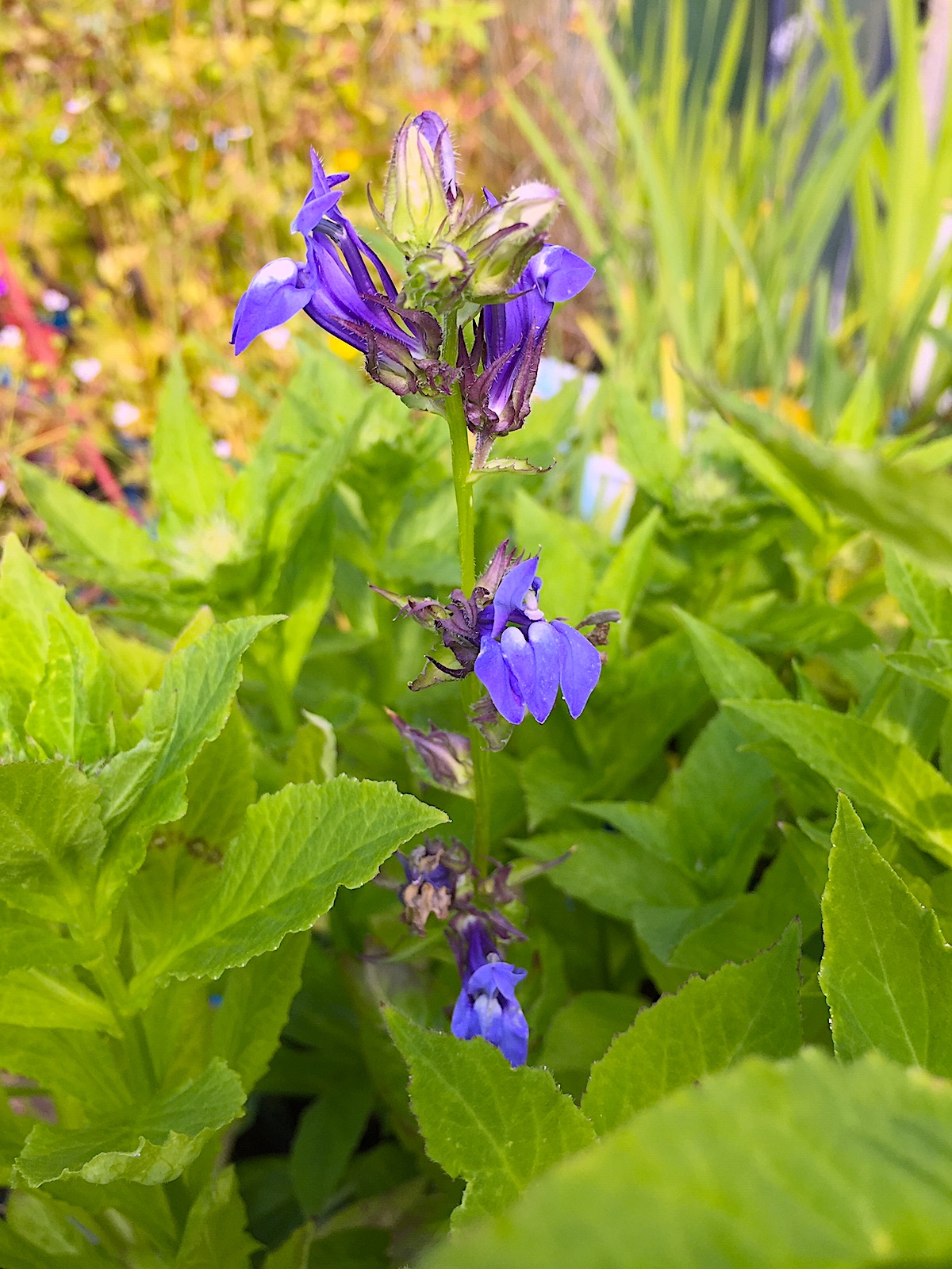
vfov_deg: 61.7
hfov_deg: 48.2
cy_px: 634
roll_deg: +4.9
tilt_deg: -41.8
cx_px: 476
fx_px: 1063
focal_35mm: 29
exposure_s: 1/227
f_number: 2.2
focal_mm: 4.15
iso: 32
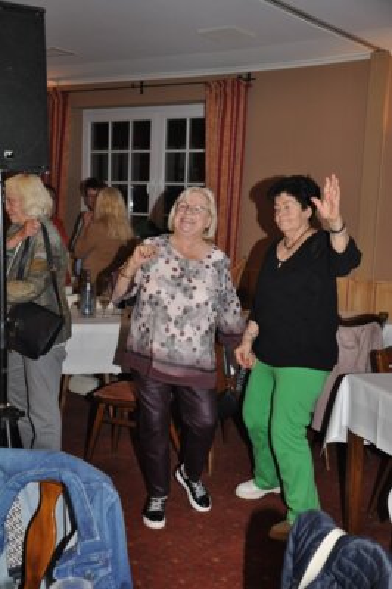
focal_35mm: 48
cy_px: 294
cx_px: 196
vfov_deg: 41.1
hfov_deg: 28.0
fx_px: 785
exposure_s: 1/60
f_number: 4.2
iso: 800
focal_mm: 32
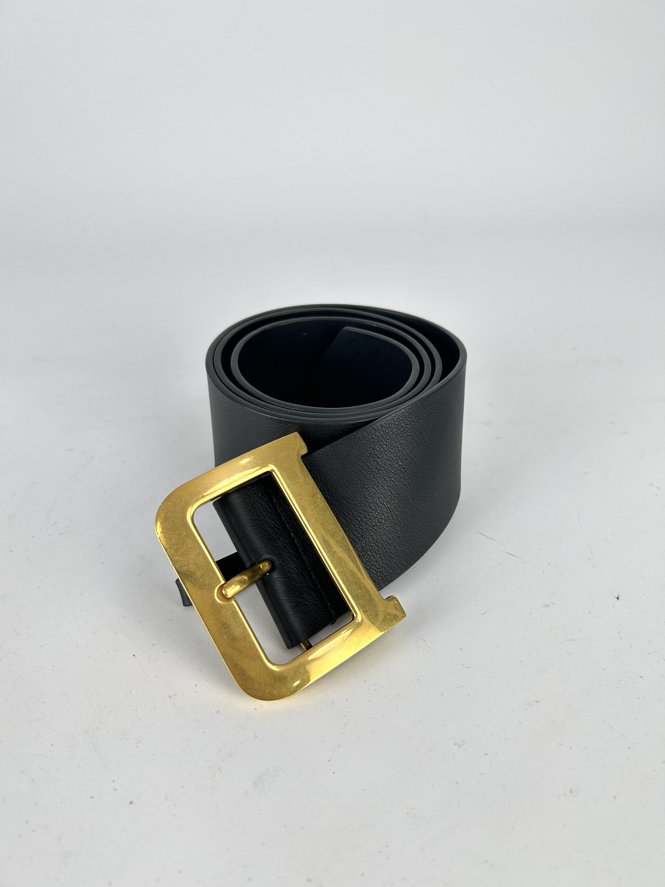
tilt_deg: -34.1
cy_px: 444
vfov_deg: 67.3
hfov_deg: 53.1
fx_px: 666
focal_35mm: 26
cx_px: 332
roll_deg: -2.9
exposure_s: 1/156
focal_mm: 5.7
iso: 40
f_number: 1.5
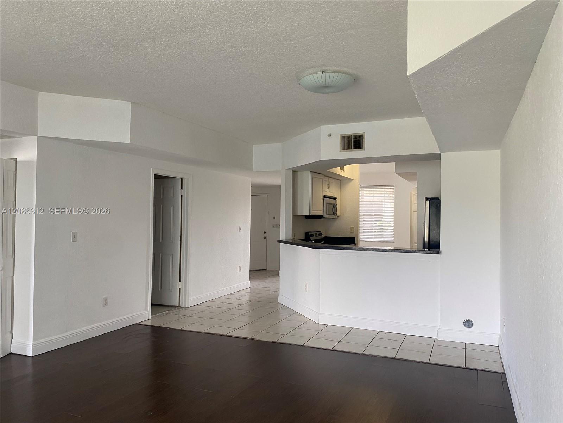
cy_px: 212
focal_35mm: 26
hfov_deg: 67.3
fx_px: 423
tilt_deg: +0.5
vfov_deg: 53.1
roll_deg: -1.0
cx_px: 282
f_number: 1.8
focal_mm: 4.25
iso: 125
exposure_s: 1/60
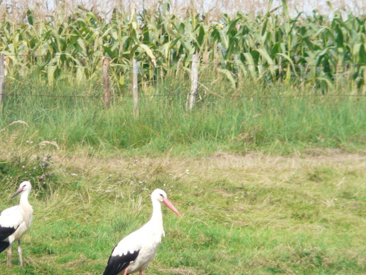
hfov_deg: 2.4
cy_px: 132
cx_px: 200
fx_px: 8744
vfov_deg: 1.8
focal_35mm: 827
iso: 100
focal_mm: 82.8
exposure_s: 1/250
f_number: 5.6
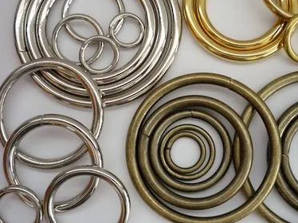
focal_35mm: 47
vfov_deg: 30.8
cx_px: 194
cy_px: 94
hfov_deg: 40.0
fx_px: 404
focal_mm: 5.2
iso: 400
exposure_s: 1/25
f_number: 3.3
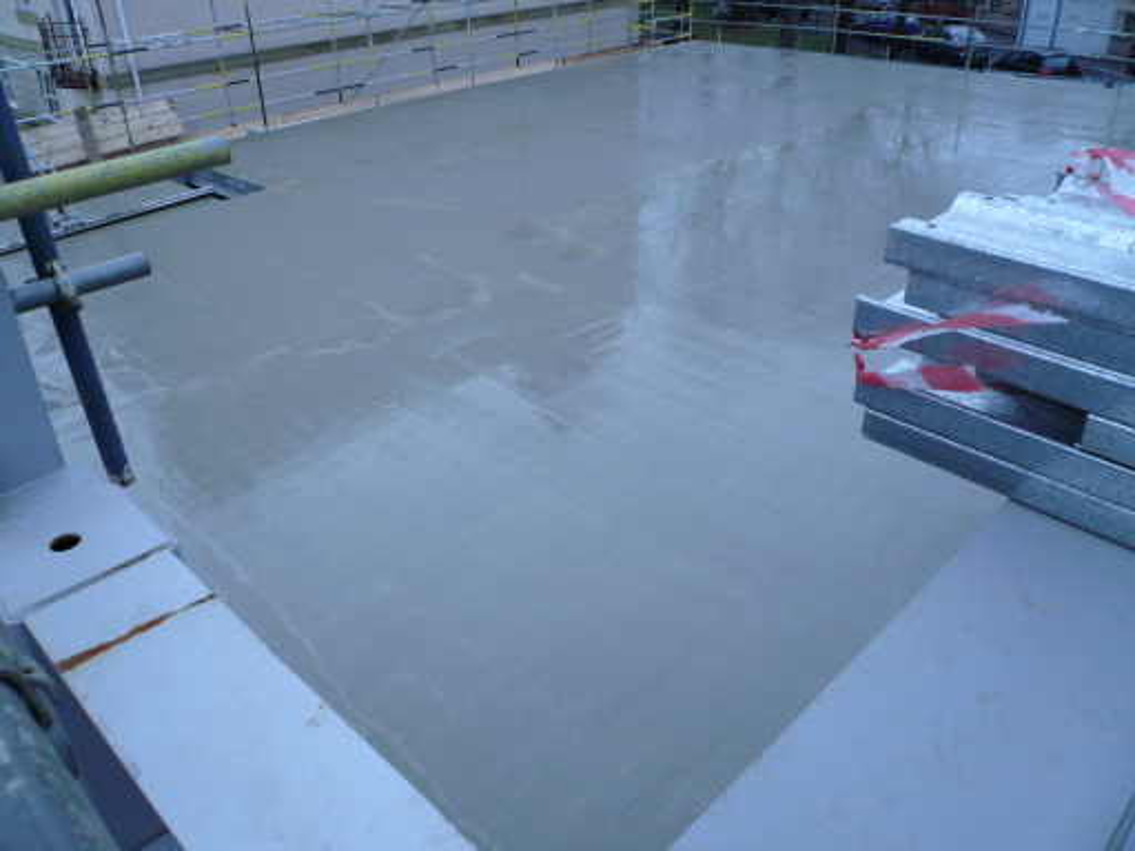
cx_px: 568
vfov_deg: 49.7
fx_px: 918
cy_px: 426
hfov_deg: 63.4
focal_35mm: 28
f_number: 2.8
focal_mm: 4.6
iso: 100
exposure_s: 1/125
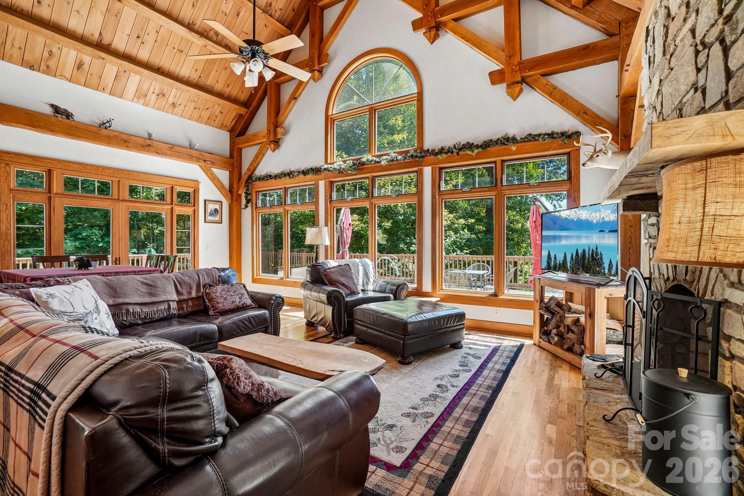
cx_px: 372
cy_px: 248
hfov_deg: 100.4
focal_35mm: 15
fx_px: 310
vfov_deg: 77.3
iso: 200
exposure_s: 1/30
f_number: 8
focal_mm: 10
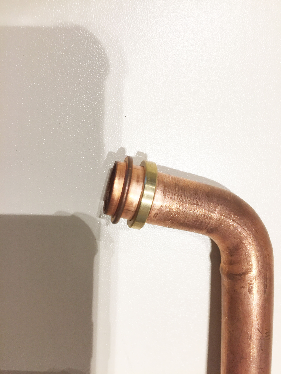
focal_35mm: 29
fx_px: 314
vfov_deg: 61.7
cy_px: 187
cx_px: 140
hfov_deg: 48.2
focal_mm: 4.15
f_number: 2.2
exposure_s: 1/33
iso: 32
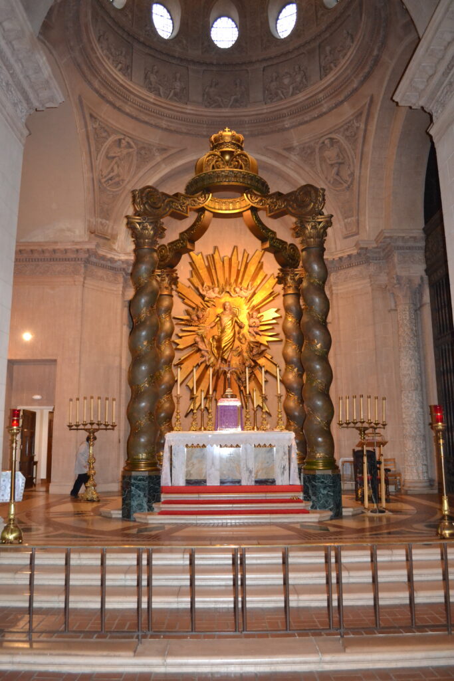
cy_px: 340
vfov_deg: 67.4
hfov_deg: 47.9
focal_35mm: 27
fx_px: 511
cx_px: 227
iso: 3200
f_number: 3.5
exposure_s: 1/60
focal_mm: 18
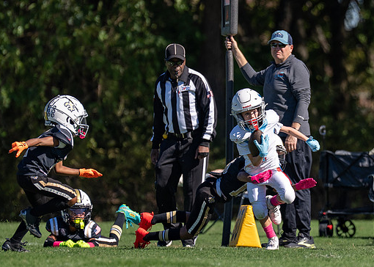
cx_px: 261
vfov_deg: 2.5
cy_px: 163
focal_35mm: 568
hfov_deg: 3.6
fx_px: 6032
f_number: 2.8
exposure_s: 1/2000
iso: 100
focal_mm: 200
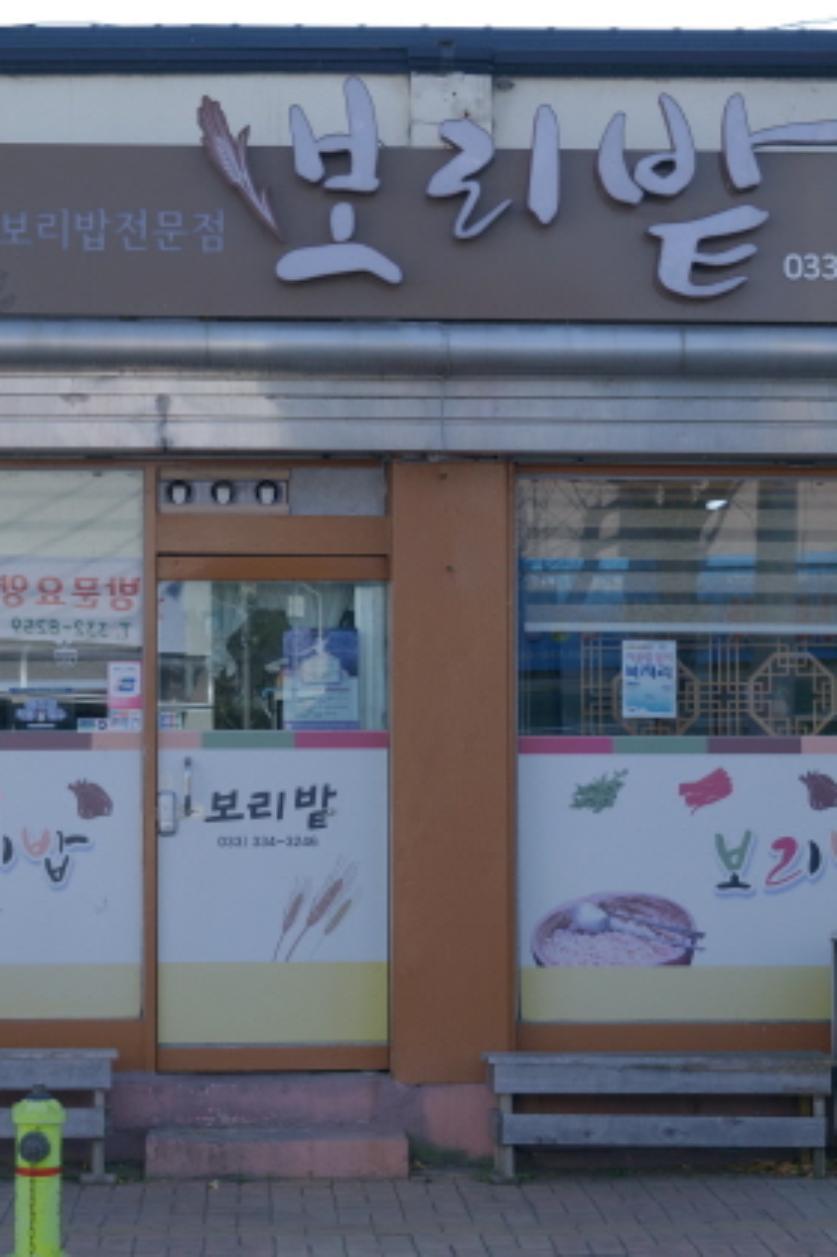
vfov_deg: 21.9
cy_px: 618
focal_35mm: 93
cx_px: 438
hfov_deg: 14.7
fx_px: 3246
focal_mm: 56
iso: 100
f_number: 4
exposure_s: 1/250
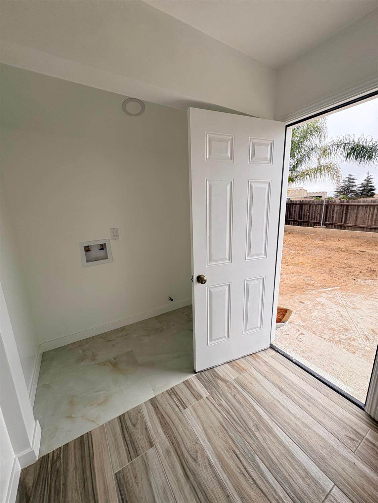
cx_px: 189
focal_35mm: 14
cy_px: 252
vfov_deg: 102.1
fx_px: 204
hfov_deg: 85.7
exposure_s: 1/368
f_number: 2.2
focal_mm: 2.22
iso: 40
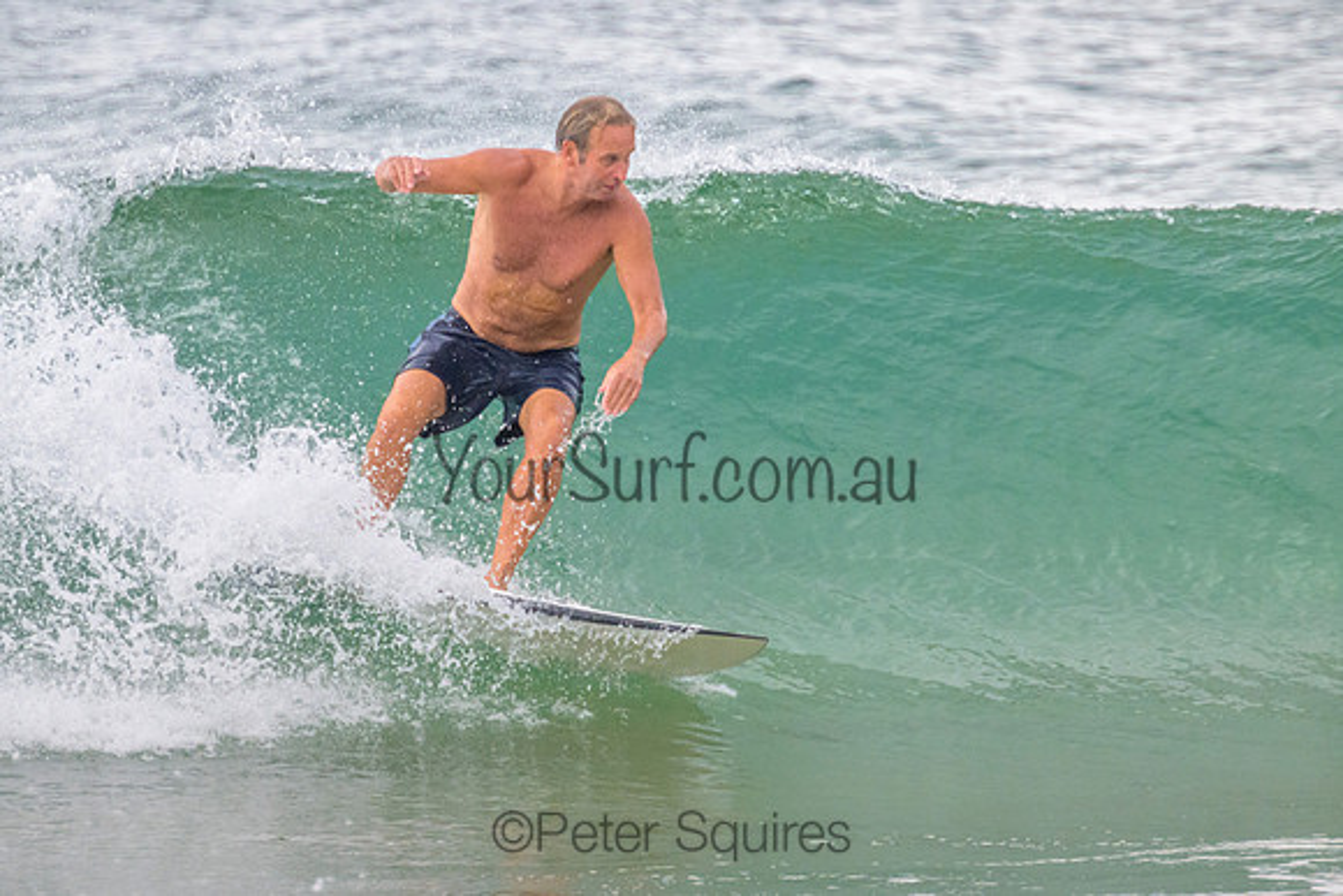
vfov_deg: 1.3
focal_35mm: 1075
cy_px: 432
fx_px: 40096
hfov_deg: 1.9
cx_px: 659
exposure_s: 1/2000
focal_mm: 800
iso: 2500
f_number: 11
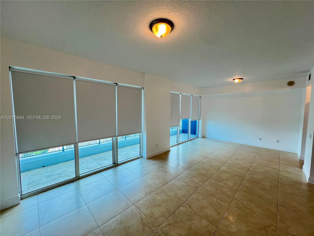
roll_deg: -0.5
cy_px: 118
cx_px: 157
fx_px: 118
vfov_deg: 89.9
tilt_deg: -4.7
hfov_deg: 106.2
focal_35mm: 13
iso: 64
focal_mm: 1.57
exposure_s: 1/120
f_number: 1.8
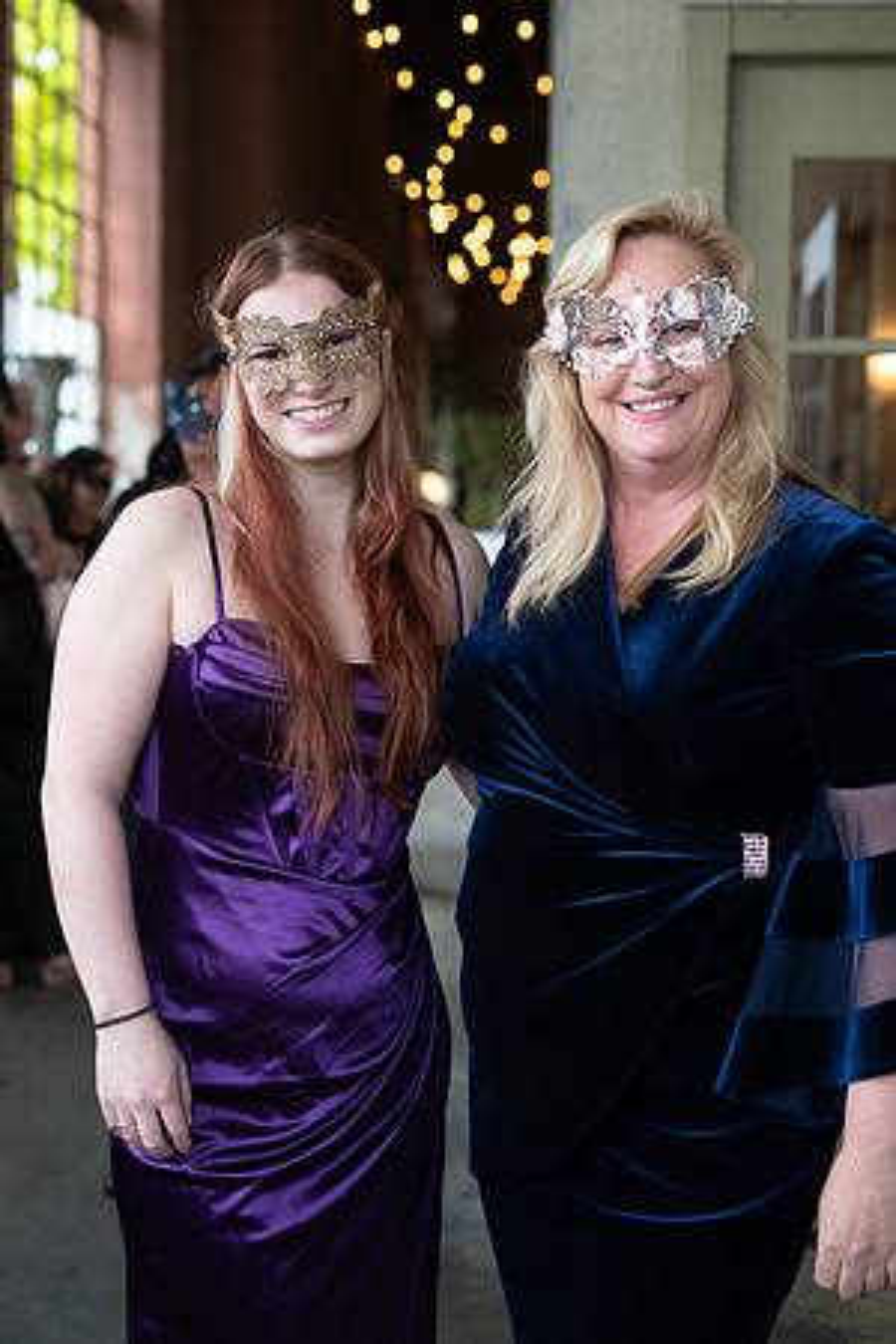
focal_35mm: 50
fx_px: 1867
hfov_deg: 27.0
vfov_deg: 39.6
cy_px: 672
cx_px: 448
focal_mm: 50
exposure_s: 1/100
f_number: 2.8
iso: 400
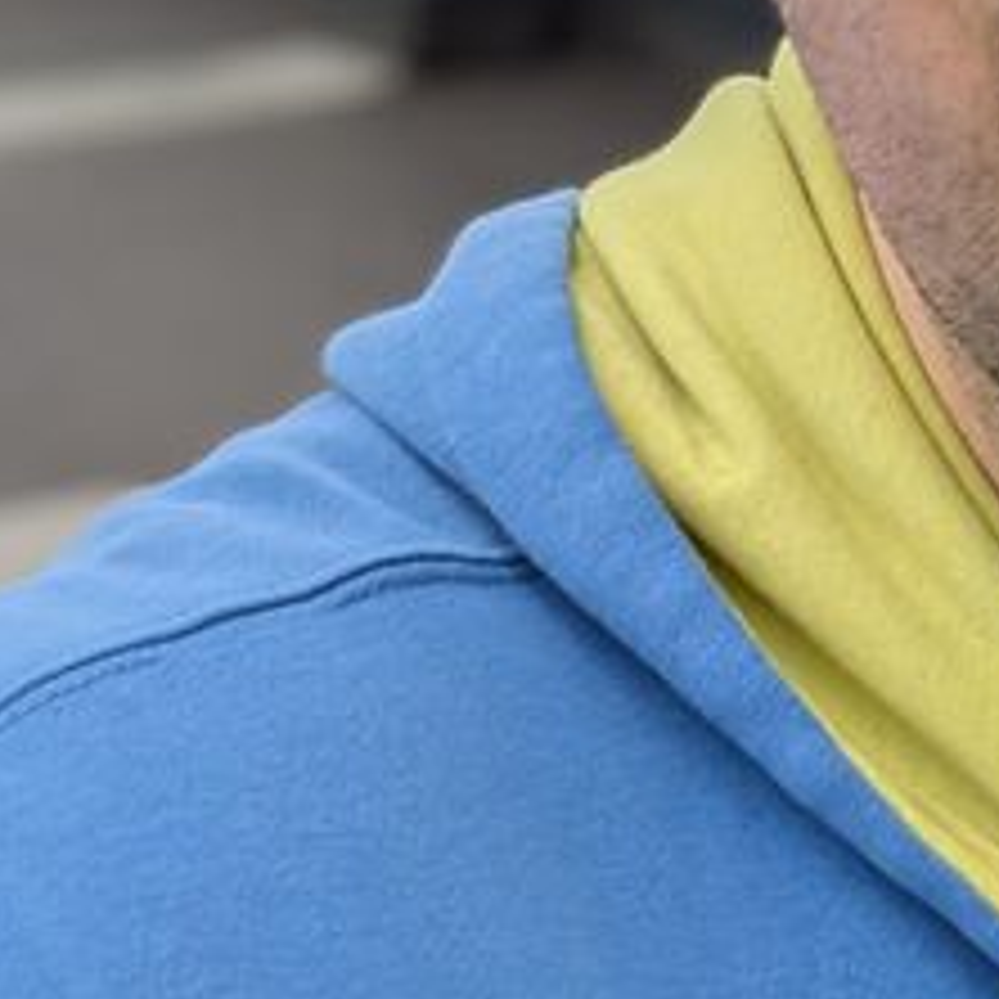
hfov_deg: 15.4
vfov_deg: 15.4
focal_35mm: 107
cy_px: -328
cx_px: 1354
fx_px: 3494
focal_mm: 2.74
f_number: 2.2
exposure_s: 1/988
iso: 45
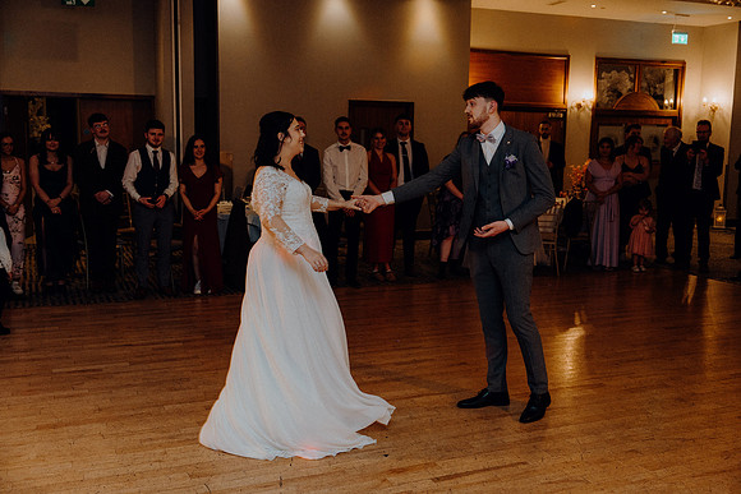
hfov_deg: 50.7
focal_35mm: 38
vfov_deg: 35.1
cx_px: 370
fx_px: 782
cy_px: 247
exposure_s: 1/200
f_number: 3.5
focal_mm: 38
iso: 2500
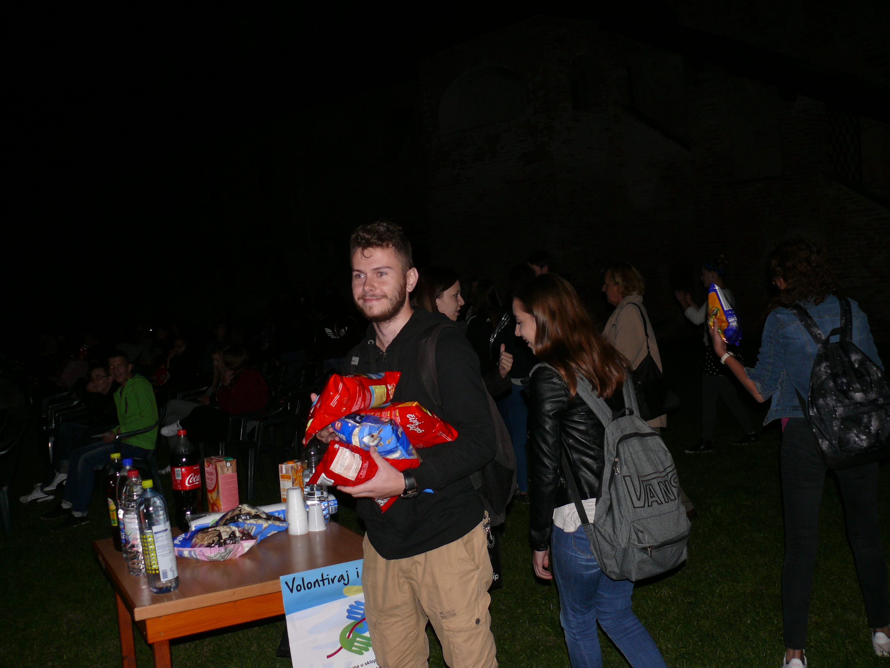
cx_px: 445
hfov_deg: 52.6
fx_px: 900
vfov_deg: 40.7
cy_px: 334
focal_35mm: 35
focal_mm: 7.4
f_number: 2.8
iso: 100
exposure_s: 1/30
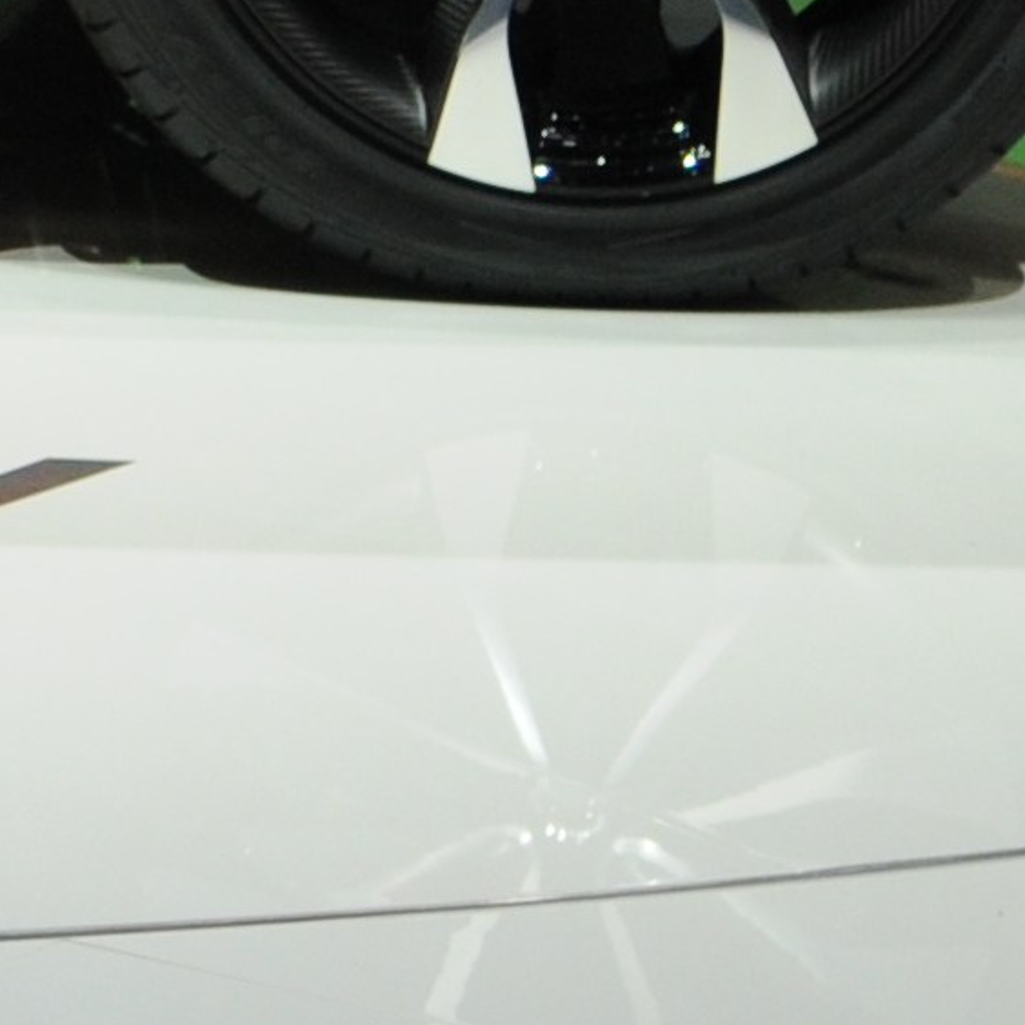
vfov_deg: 5.6
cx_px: -1656
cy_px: -1307
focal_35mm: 300
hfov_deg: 5.6
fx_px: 10058
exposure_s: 1/180
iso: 400
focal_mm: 31
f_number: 6.7
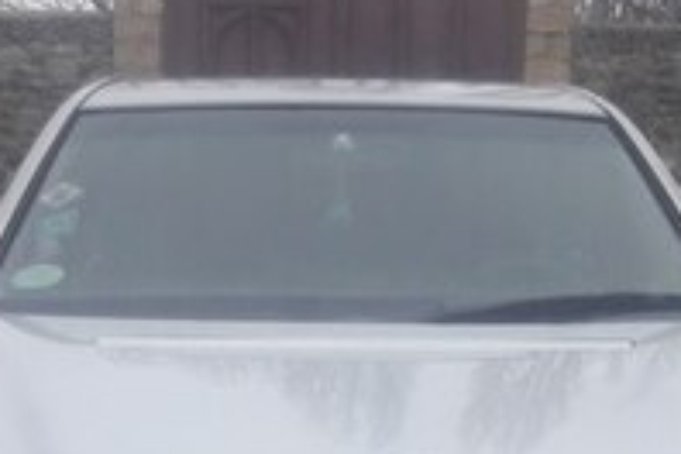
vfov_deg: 13.5
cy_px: 610
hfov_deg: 21.0
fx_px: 1835
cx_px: 313
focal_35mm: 97
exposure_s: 1/100
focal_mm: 3.7
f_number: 1.9
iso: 64
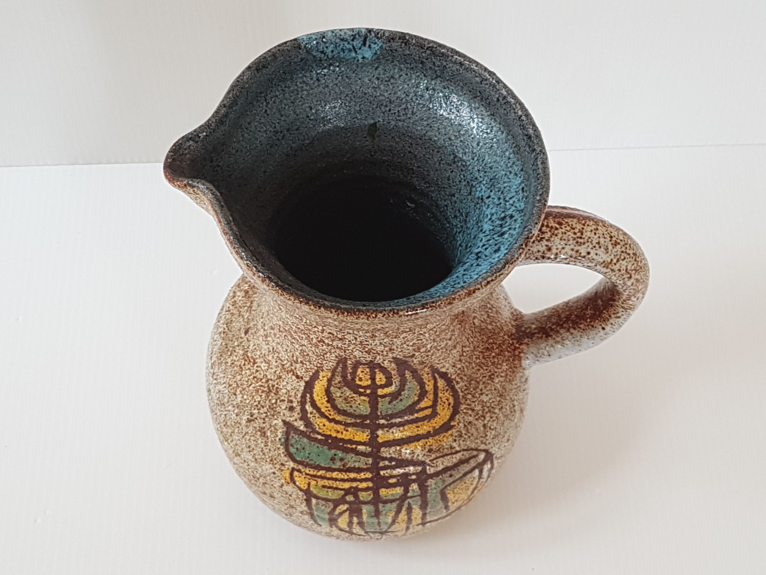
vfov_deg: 53.1
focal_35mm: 26
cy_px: 288
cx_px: 383
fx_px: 575
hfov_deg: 67.3
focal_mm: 4.2
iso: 64
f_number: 1.7
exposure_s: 1/50
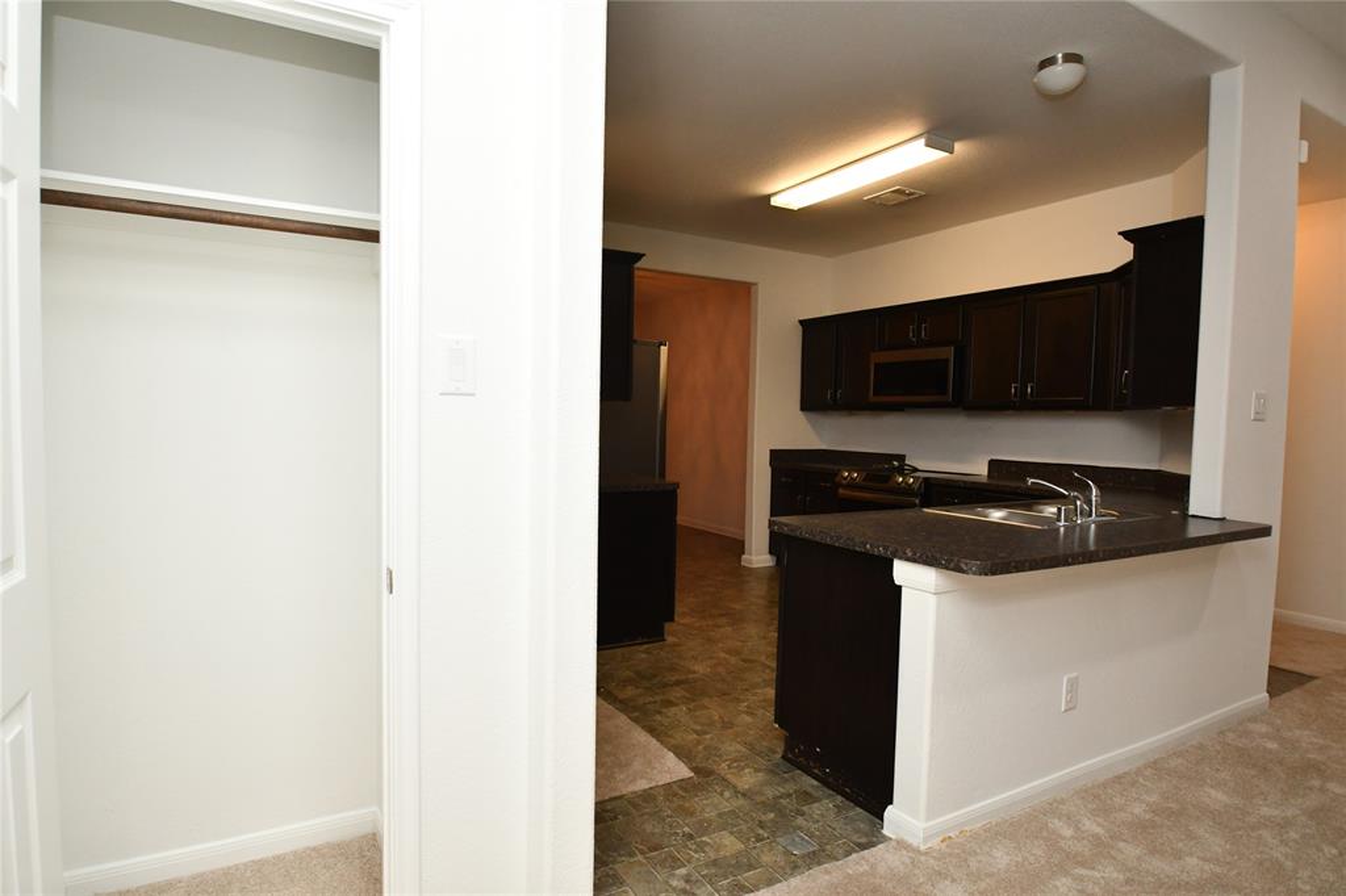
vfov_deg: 67.3
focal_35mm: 18
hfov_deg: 90.0
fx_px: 673
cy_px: 448
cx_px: 673
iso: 1250
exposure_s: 1/60
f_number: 8
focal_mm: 12
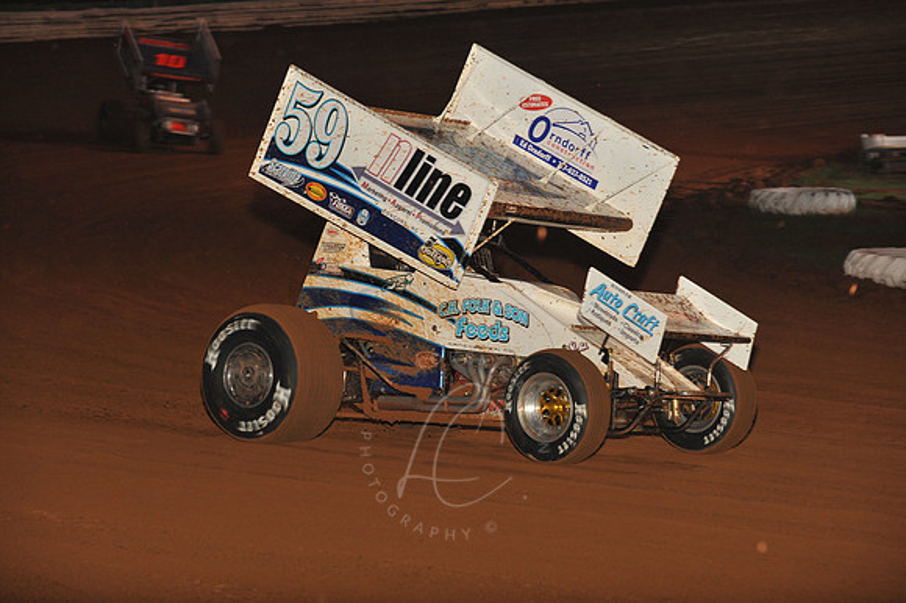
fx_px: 3898
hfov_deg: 13.3
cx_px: 453
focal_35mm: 155
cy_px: 302
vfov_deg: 8.8
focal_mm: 155
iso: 1250
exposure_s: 1/320
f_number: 7.1
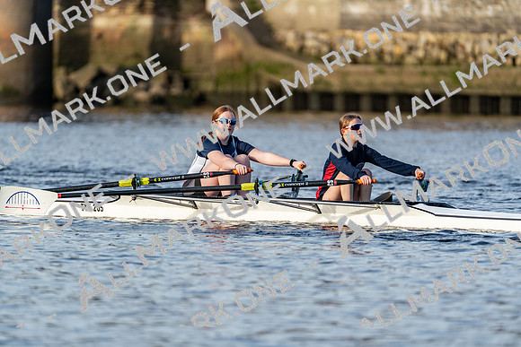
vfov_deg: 2.3
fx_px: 8685
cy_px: 174
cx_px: 260
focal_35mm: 600
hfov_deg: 3.4
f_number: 6.3
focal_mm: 600
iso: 1000
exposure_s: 1/2000
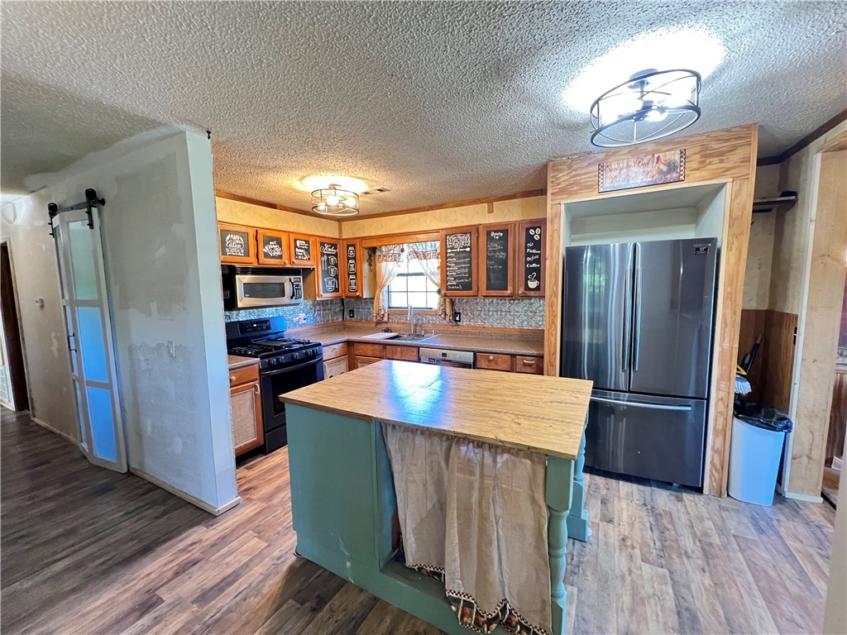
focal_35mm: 13
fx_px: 318
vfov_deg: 89.9
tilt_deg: -5.0
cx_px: 424
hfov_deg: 106.2
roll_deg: +1.8
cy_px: 318
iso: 800
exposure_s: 1/60
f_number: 1.8
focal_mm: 1.57
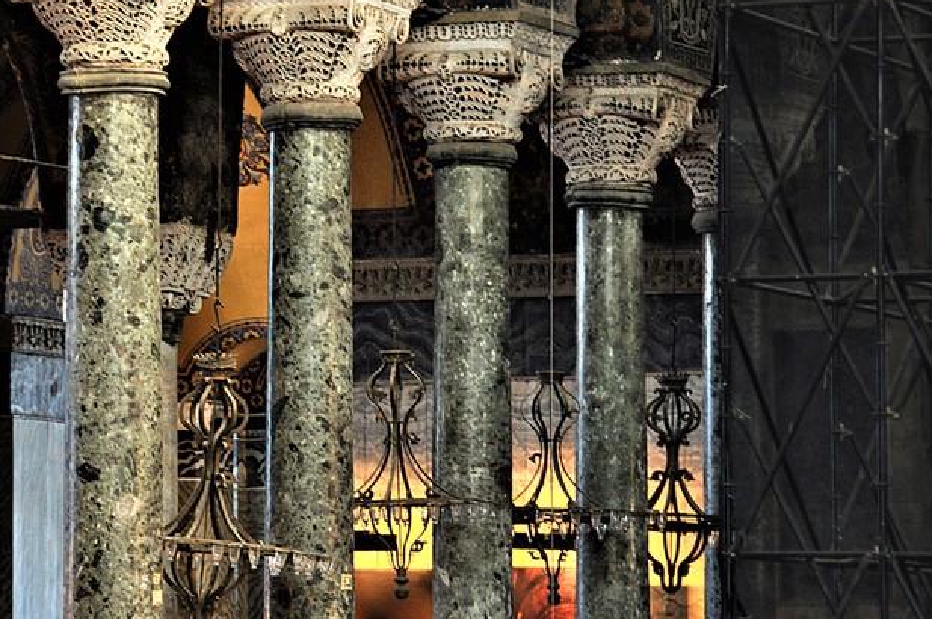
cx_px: 267
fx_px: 5372
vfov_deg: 6.6
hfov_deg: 9.9
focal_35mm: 208
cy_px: 266
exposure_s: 1/10
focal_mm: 95
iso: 500
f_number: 7.1
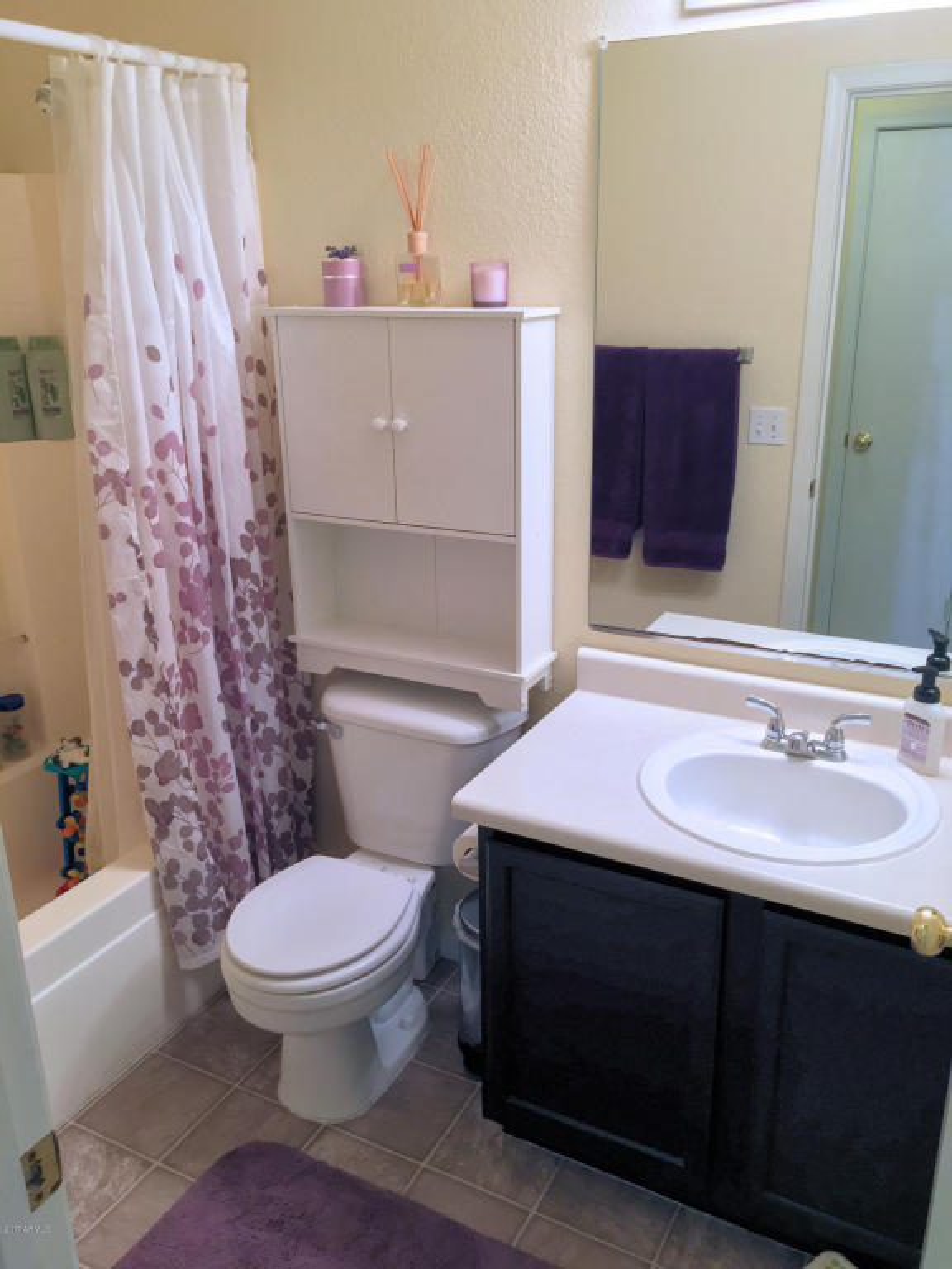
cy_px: 634
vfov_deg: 61.7
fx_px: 1063
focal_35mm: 29
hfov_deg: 48.2
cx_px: 476
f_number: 2.2
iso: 80
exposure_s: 1/30
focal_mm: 4.15
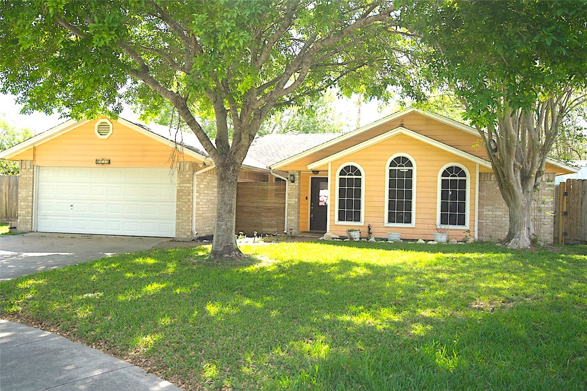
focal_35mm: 33
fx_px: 538
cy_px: 196
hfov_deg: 57.2
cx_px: 294
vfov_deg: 39.9
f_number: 7.1
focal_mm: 33
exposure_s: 1/100
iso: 100
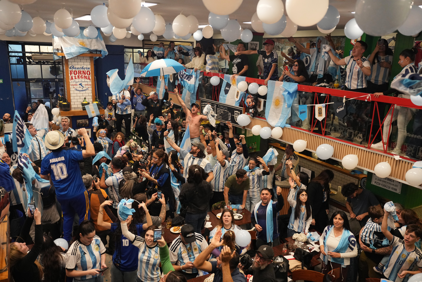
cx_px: 211
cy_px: 141
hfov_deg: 61.9
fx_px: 352
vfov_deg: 43.6
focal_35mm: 30
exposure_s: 1/400
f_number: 2.8
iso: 2500
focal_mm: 30
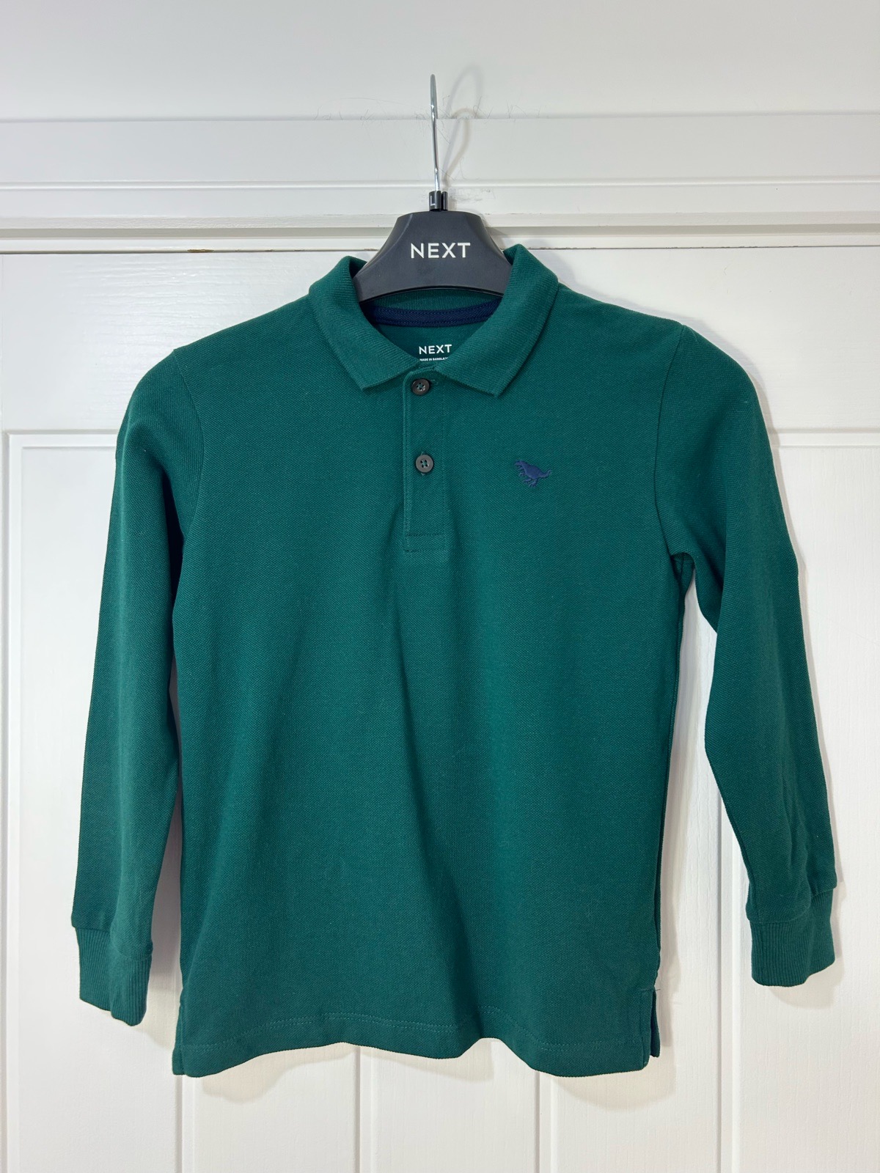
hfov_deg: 53.1
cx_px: 440
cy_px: 586
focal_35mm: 26
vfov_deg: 67.3
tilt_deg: +0.3
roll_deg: +0.2
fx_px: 881
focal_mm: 5.7
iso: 50
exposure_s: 1/100
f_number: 1.5
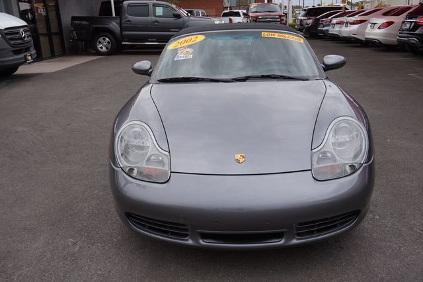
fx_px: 405
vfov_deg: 38.3
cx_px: 212
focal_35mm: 34
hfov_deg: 55.1
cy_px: 141
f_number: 6.3
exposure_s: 1/200
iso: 100
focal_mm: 23
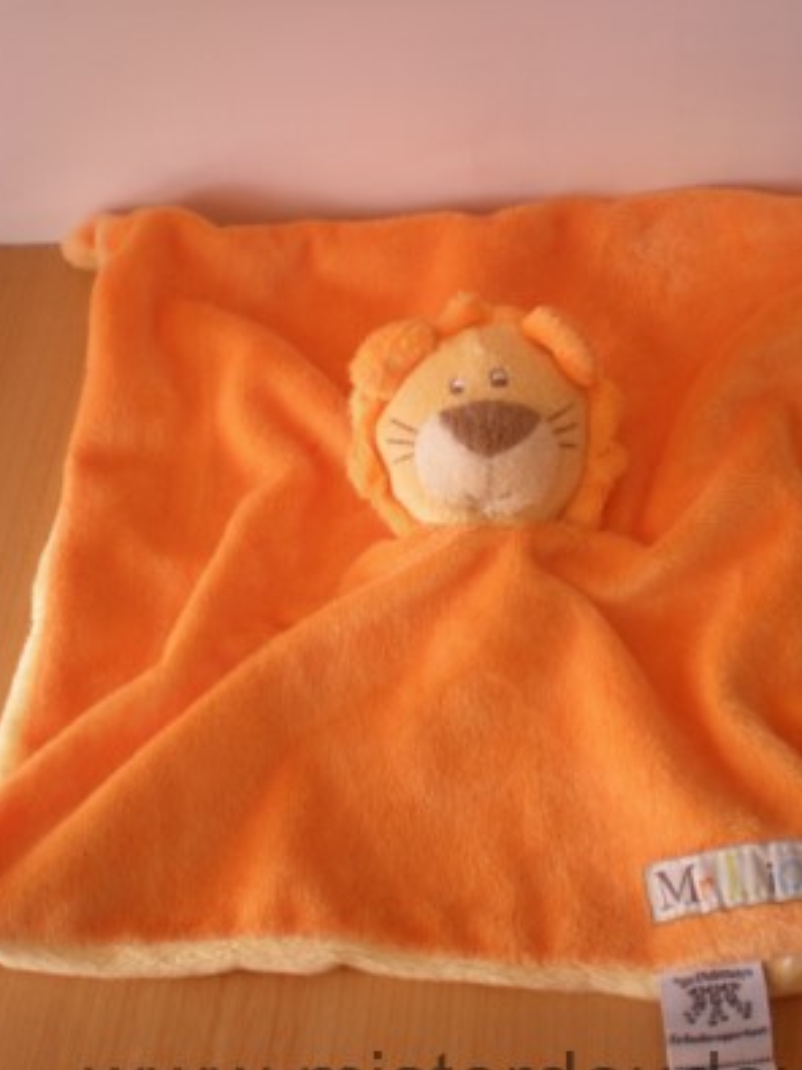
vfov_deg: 38.1
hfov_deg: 29.0
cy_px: 433
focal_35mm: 50
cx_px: 488
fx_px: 1545
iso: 74
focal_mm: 6.3
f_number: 3.1
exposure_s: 1/55.3
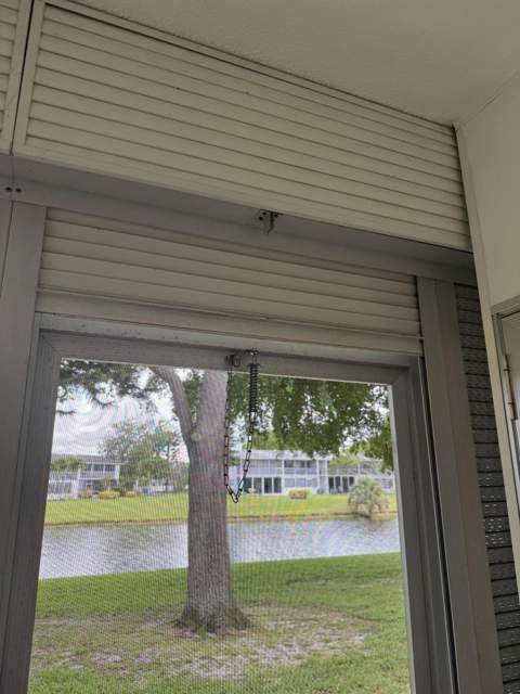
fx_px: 481
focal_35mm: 24
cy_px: 347
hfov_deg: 56.8
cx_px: 260
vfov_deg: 71.6
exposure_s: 1/256
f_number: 1.78
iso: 64
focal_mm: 6.76
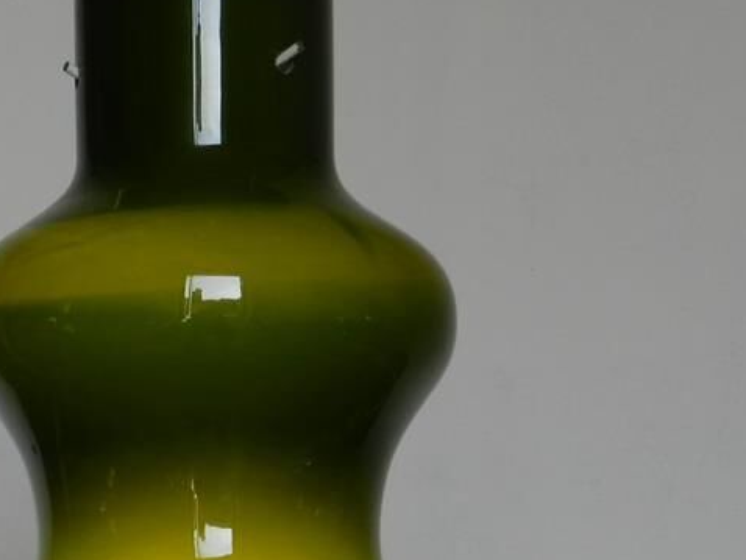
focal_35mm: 223
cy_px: 479
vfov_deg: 6.7
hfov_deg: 8.8
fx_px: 4808
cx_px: 115
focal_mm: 17.7
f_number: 4.6
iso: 160
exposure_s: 1/60
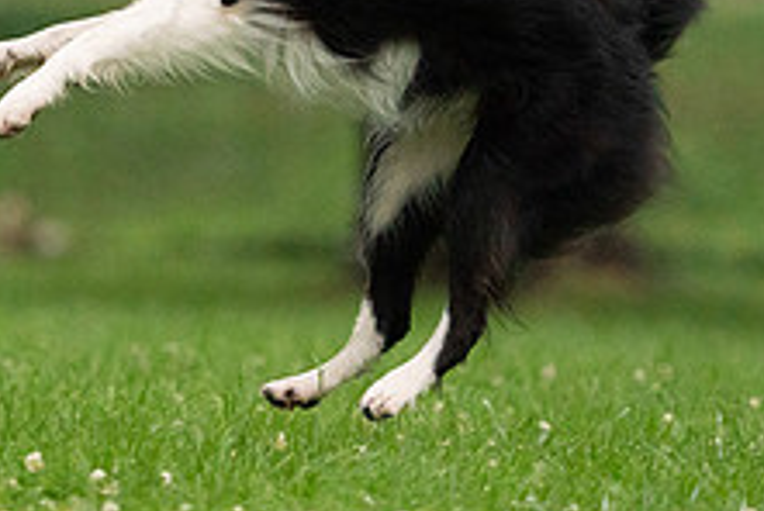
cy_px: -74
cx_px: 162
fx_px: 26180
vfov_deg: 1.1
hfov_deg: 1.7
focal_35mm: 1232
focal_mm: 470
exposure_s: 1/1600
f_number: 6.3
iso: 6400
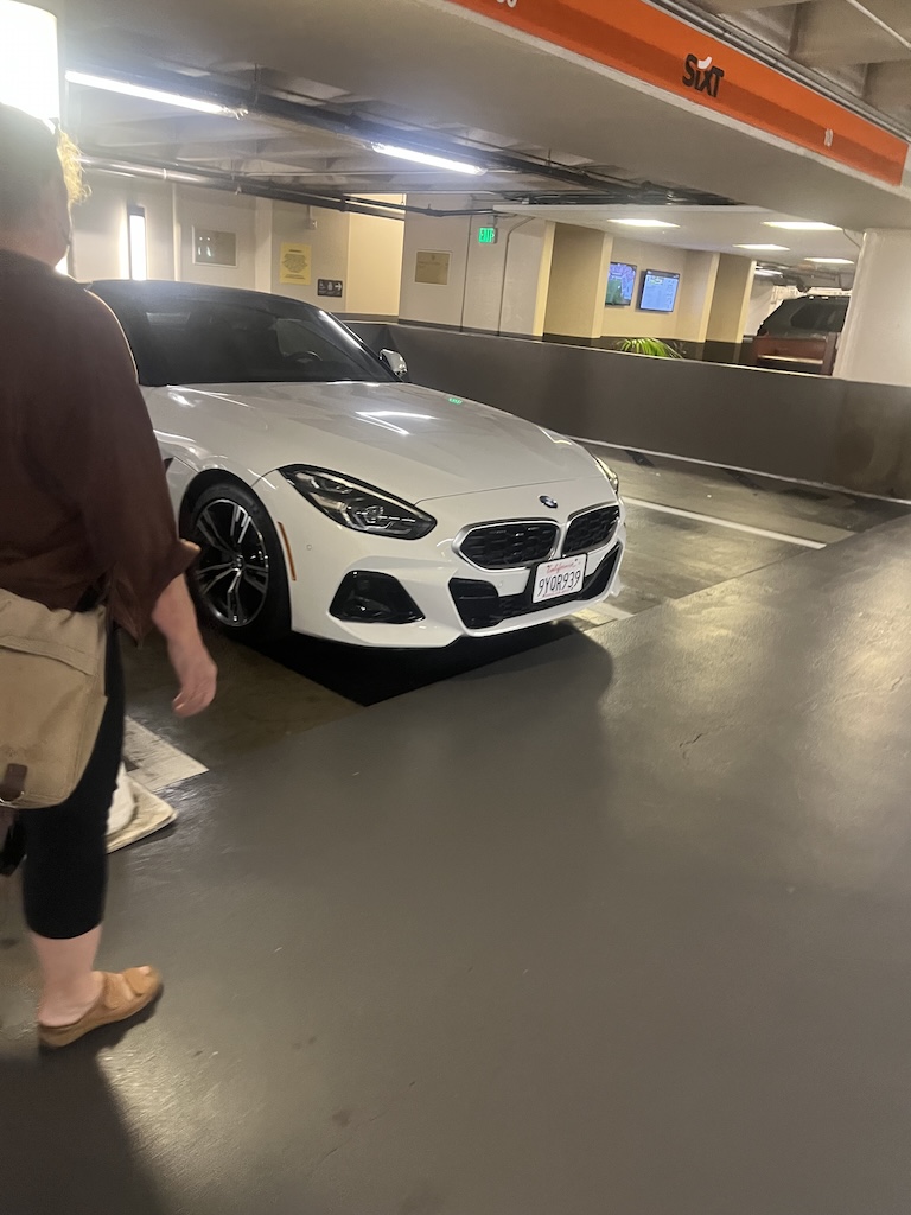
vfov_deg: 67.3
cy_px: 608
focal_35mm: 26
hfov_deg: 53.1
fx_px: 912
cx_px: 456
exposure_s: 1/60
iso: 500
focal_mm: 5.1
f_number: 1.6
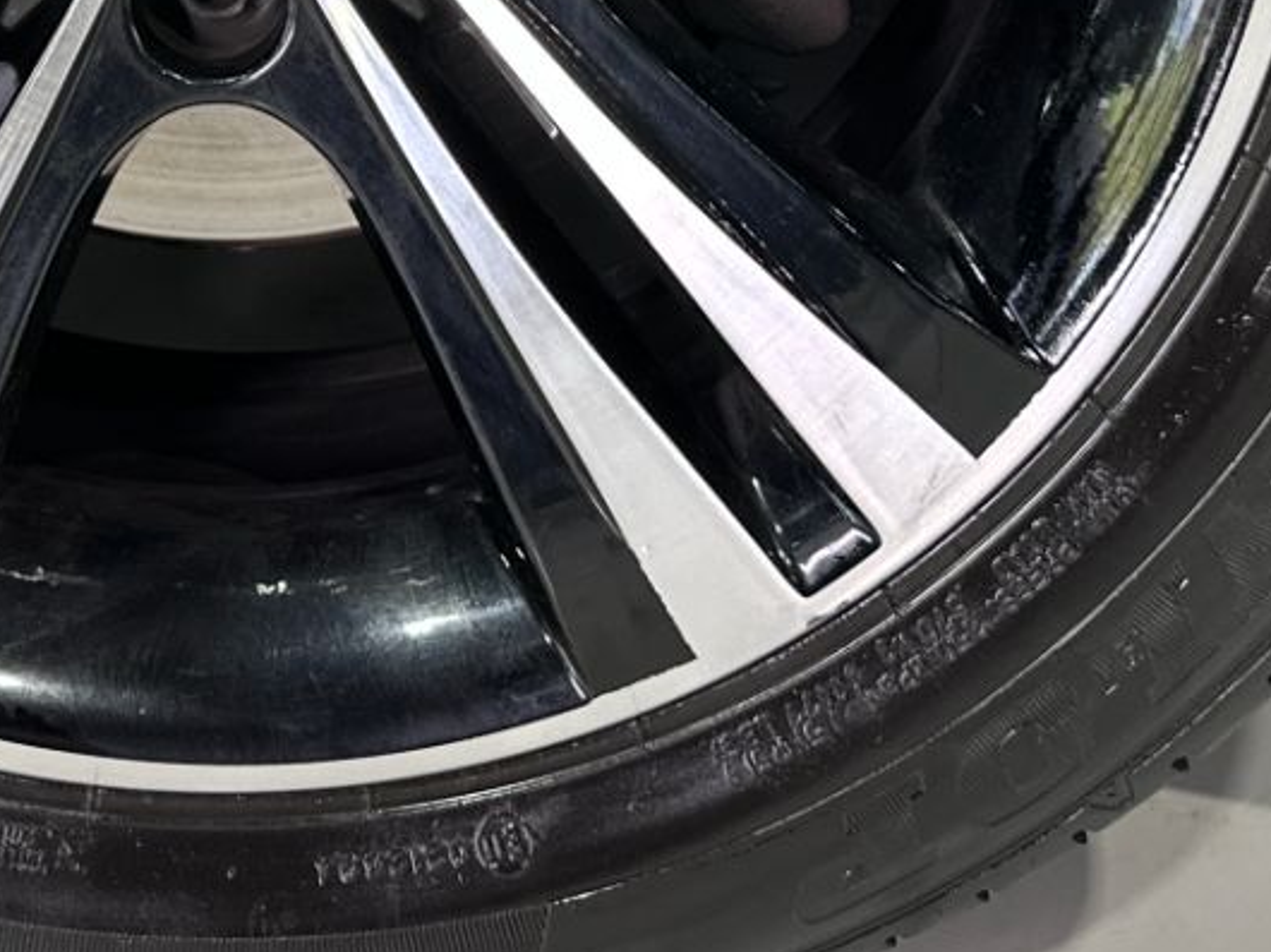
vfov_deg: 16.1
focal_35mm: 87
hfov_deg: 22.1
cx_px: 175
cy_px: -261
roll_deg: +1.3
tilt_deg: -11.0
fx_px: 3193
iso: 160
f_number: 1.78
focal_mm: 6.86
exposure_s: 1/60
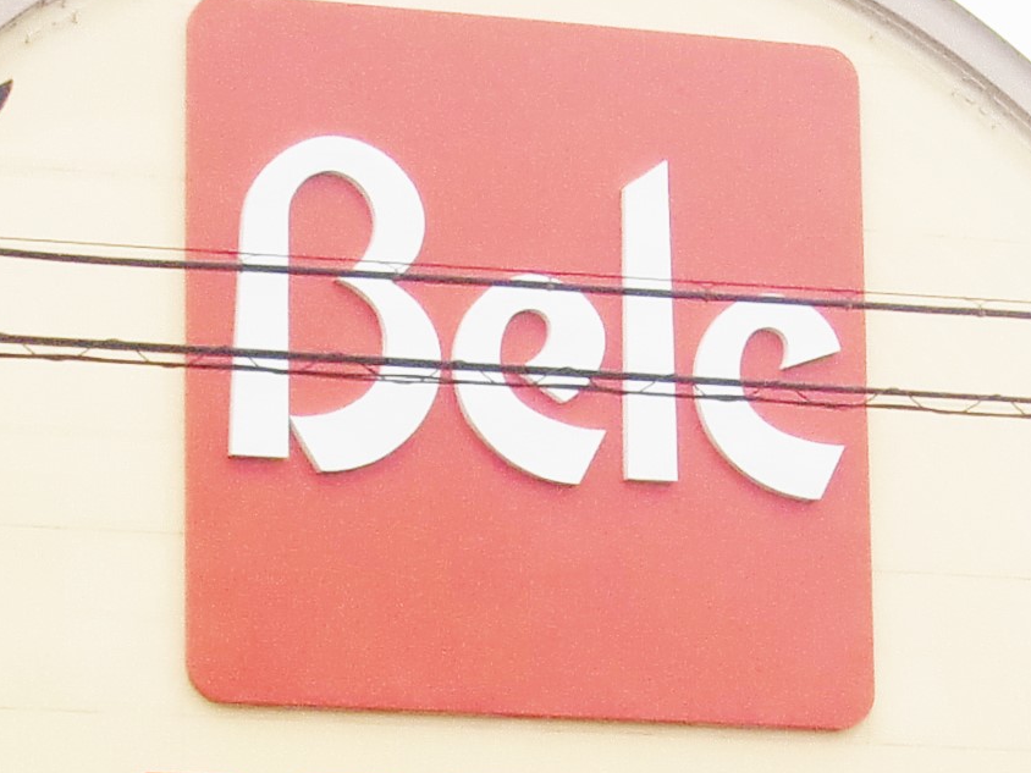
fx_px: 5361
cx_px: 1030
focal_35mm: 180
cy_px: 857
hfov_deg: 10.9
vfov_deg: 8.2
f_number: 3.9
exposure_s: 1/250
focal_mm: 6.66
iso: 64
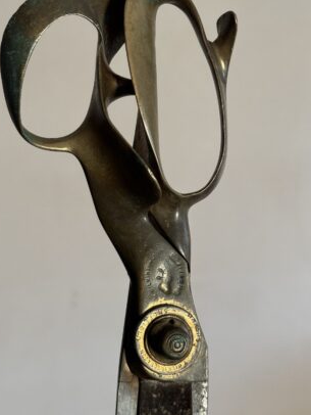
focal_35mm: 63
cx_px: 140
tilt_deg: -4.2
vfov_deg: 30.7
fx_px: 754
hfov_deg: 23.3
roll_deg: +2.8
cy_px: 190
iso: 125
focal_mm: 6.76
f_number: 1.78
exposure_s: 1/60
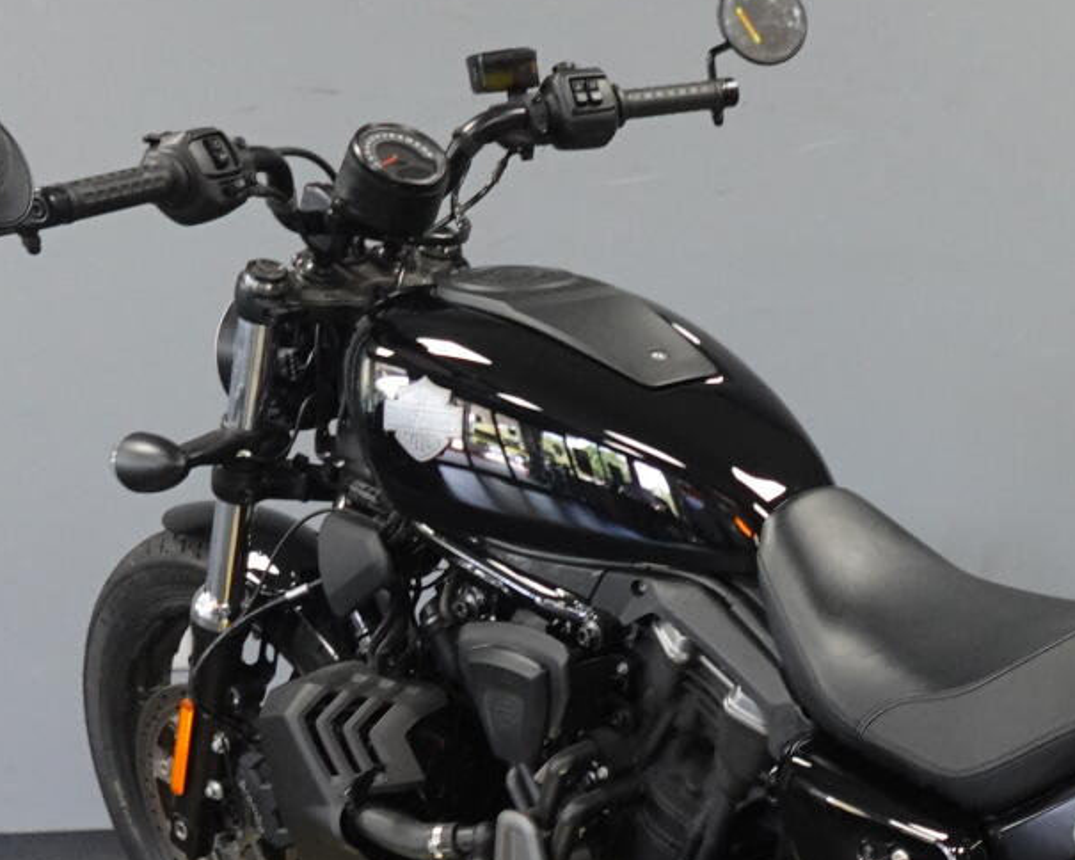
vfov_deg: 24.3
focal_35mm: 62
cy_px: 646
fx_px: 1973
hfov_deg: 29.8
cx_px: 856
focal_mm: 7.6
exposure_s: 1/100
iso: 800
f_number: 2
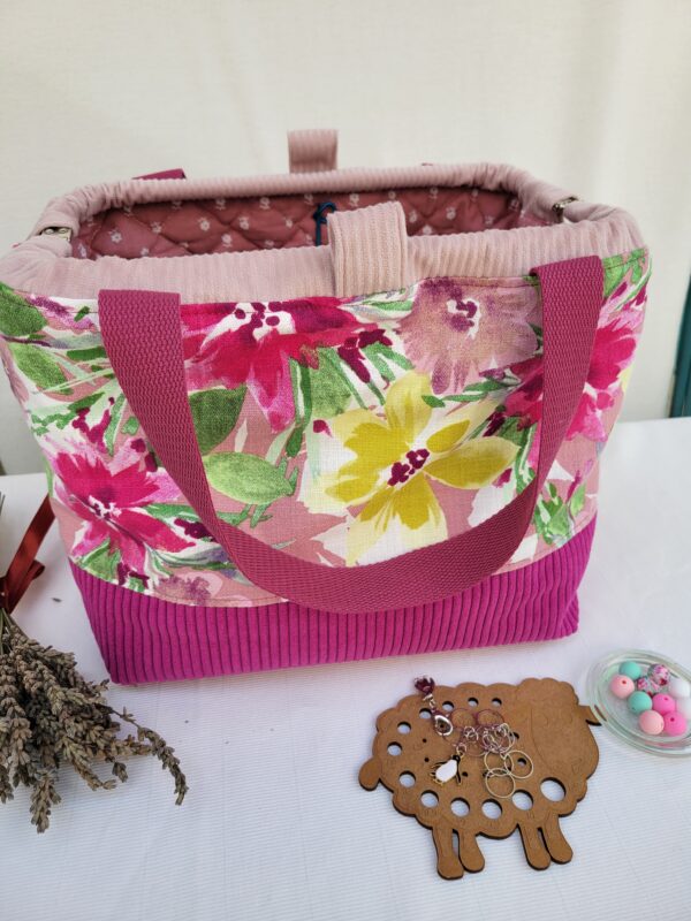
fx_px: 692
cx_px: 346
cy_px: 460
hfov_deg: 53.1
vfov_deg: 67.3
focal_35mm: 26
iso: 40
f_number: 1.8
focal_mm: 5.4
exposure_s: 1/1163
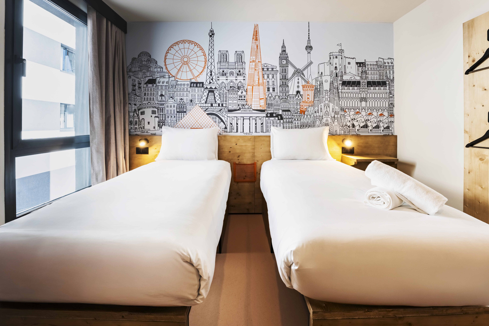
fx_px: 190
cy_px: 163
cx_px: 244
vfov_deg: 81.2
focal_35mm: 14
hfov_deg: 104.3
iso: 800
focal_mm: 14
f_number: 10
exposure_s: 1/800
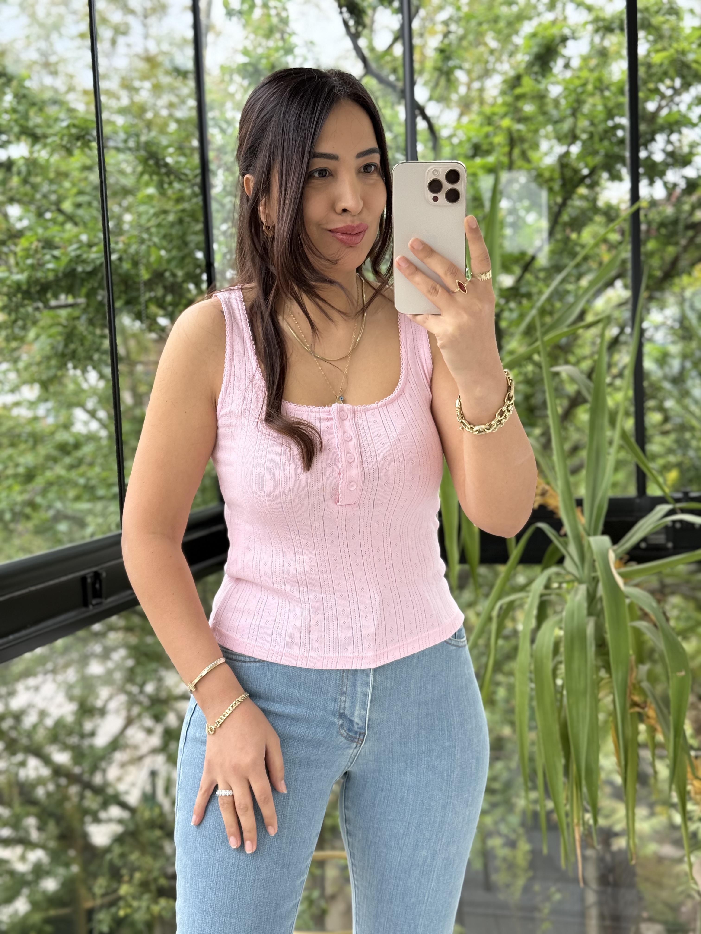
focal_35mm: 48
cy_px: 467
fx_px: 1296
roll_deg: +3.7
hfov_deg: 30.3
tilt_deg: -20.2
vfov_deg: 39.7
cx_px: 350
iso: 80
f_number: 1.78
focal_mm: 6.76
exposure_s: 1/291
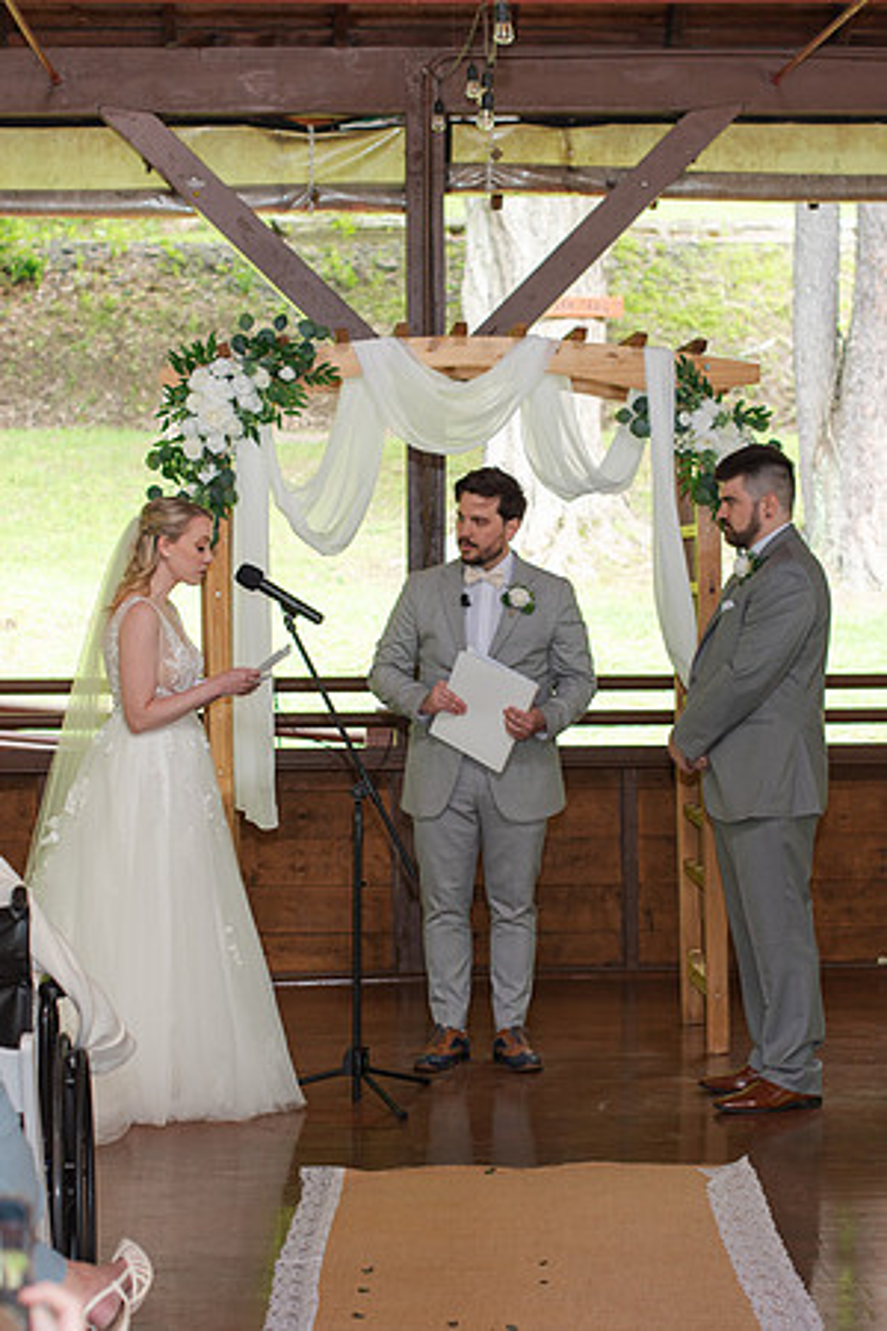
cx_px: 468
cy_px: 613
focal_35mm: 82
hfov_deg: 16.7
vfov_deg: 24.8
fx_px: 3024
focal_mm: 50
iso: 280
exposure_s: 1/200
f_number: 3.5
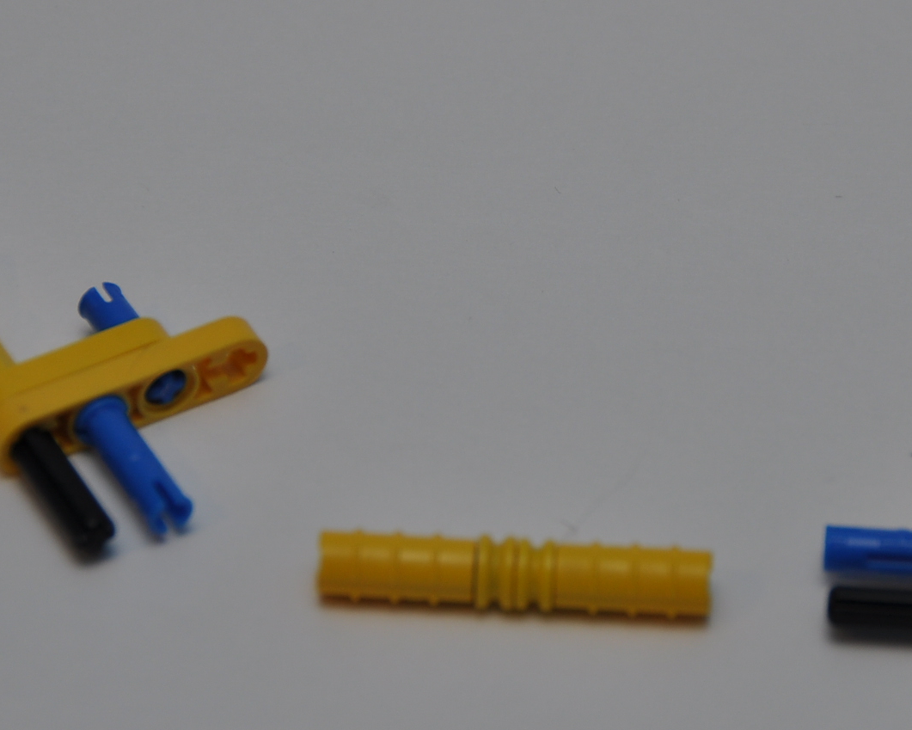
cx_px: 617
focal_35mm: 270
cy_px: 310
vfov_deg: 5.7
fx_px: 7287
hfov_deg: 7.2
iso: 200
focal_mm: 95
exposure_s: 1/60
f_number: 5.3
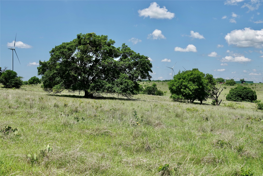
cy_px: 88
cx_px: 132
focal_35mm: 41
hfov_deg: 47.4
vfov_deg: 32.6
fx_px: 300
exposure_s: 1/800
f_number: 4
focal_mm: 15.17
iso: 100
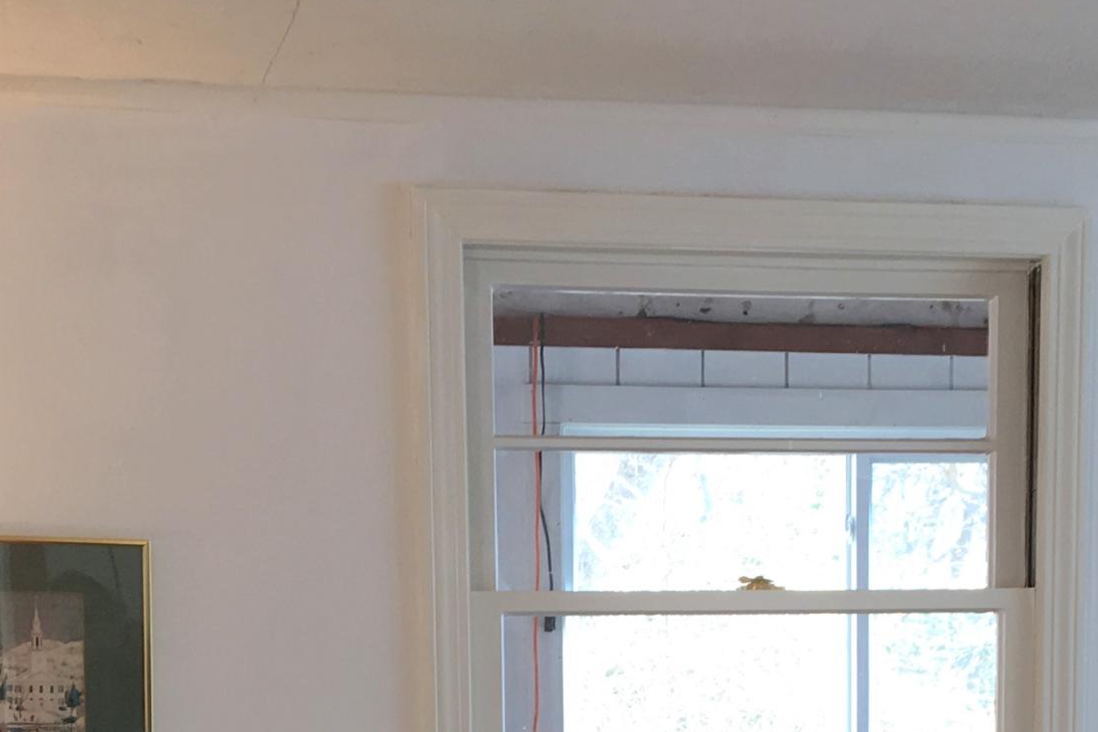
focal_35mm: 82
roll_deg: +0.5
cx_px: 670
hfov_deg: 24.7
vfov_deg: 15.9
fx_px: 2502
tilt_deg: -6.7
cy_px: 923
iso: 25
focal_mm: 4.15
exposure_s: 1/40
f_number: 2.2
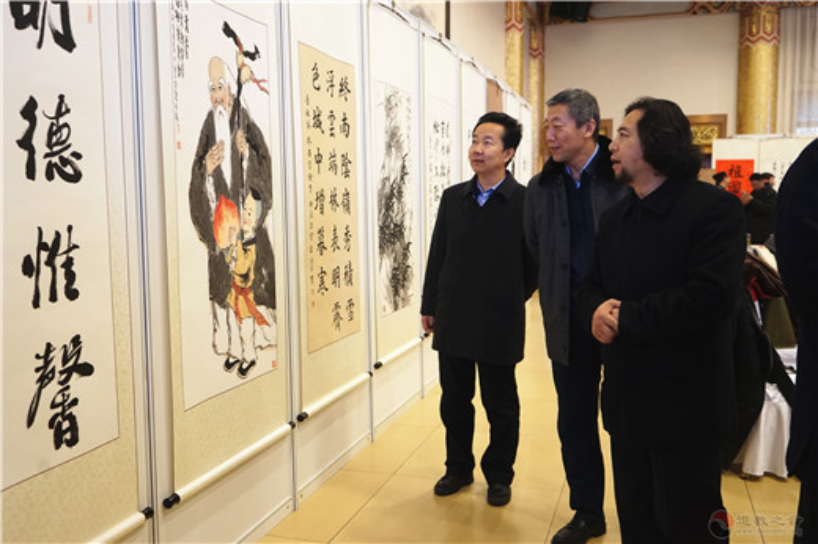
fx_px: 749
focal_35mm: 33
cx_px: 409
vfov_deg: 39.9
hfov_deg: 57.3
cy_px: 272
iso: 1250
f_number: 4
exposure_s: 1/60
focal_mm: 33
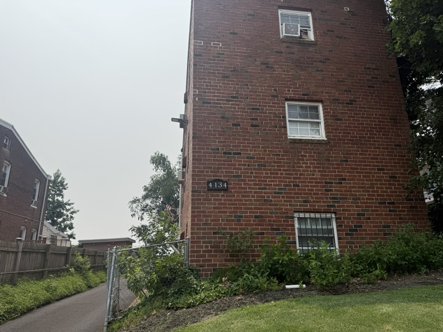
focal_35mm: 24
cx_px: 222
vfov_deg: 56.8
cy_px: 166
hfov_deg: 71.6
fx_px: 307
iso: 80
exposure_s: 1/10309
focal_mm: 6.76
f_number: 1.78
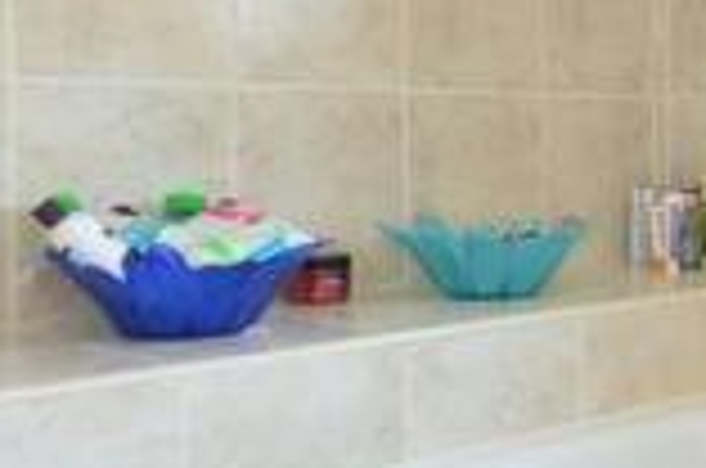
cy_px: 108
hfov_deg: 24.8
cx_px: 958
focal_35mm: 69
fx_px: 1352
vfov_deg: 19.5
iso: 640
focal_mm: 11
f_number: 6.3
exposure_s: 1/5
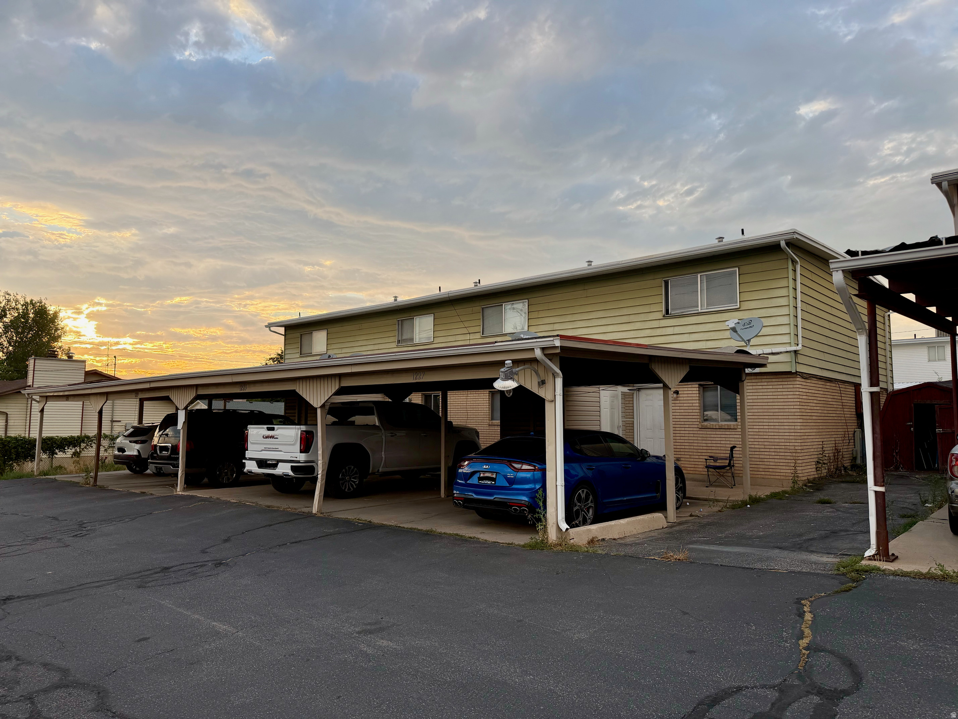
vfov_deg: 56.8
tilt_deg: +5.6
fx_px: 664
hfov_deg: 71.6
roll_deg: +0.4
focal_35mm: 24
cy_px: 360
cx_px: 479
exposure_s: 1/967
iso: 100
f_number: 1.78
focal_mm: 6.76
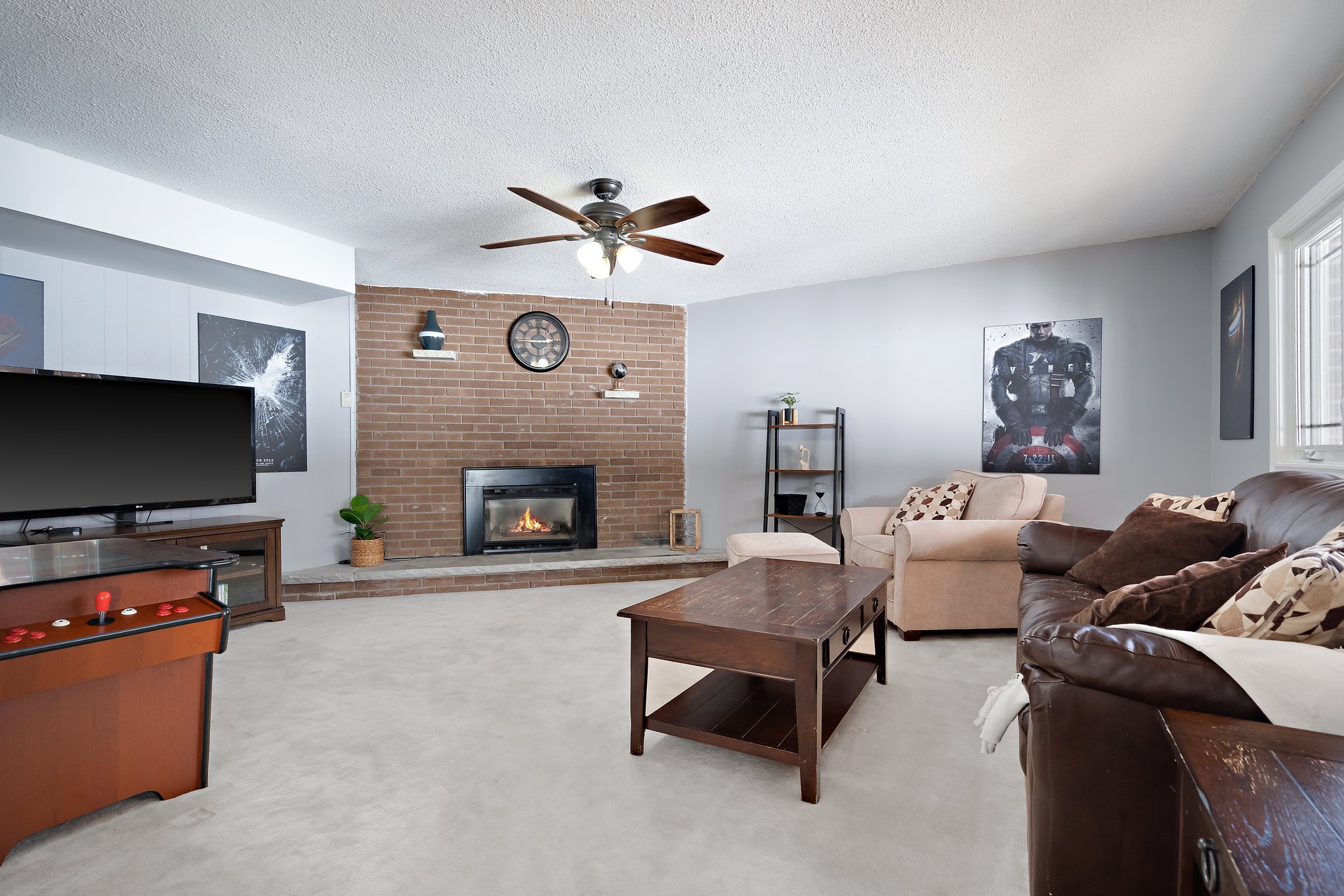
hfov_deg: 96.7
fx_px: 597
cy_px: 448
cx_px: 672
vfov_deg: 73.7
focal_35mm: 16
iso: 1600
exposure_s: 1/5
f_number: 8
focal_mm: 16
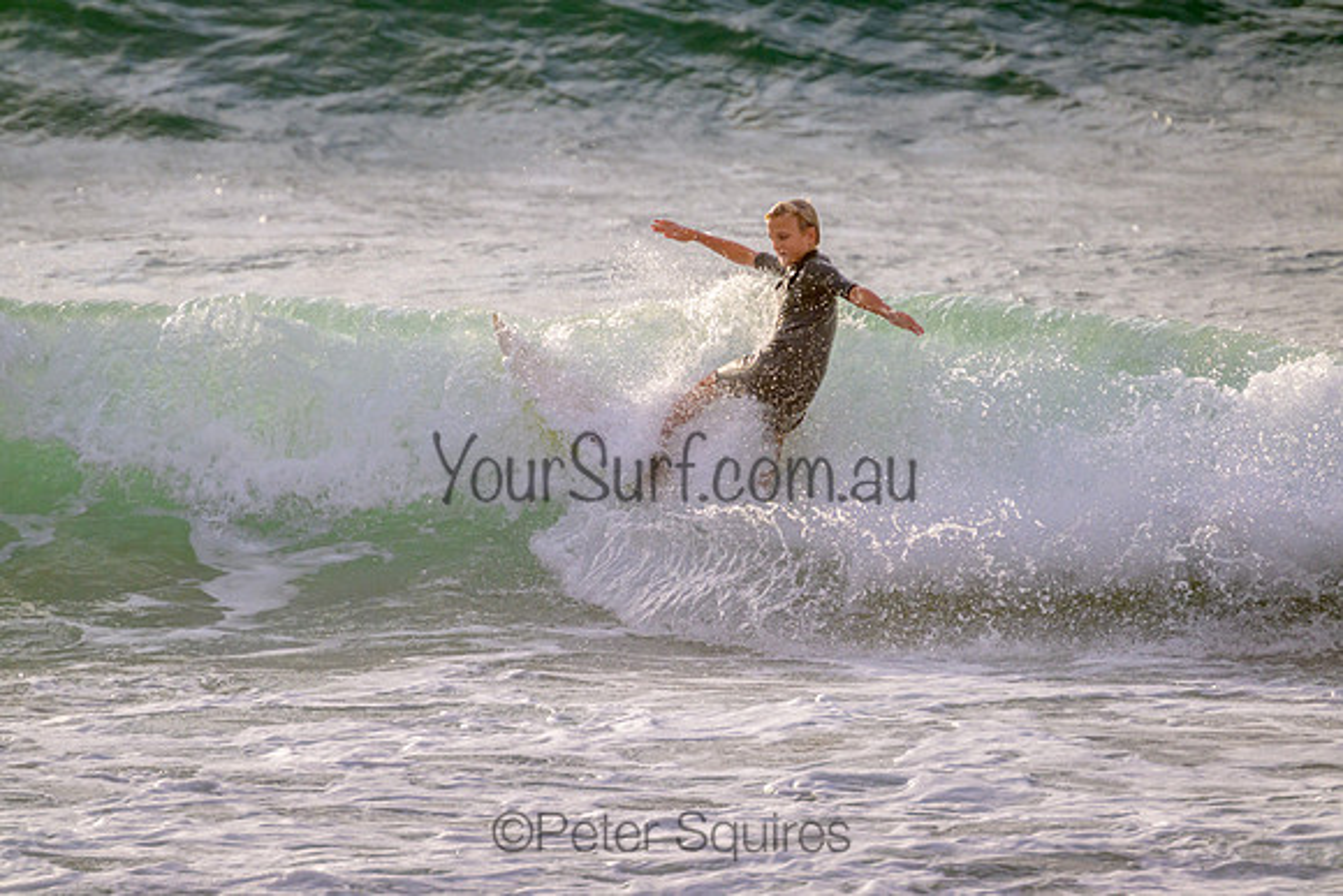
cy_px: 448
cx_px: 672
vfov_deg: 1.7
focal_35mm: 800
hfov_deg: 2.6
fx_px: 29850
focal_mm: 800
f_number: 11
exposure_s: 1/2000
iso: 800
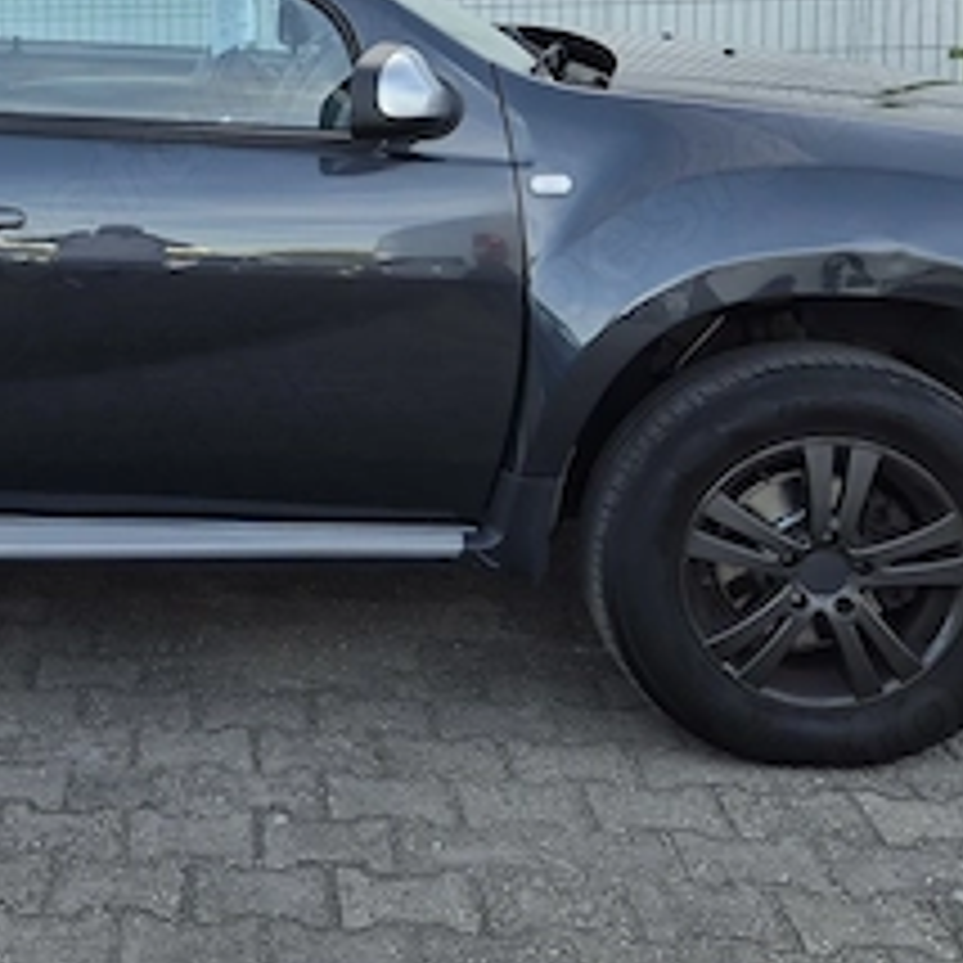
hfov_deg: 28.0
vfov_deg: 29.3
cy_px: 171
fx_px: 1794
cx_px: -27
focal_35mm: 57
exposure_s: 1/359
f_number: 1.8
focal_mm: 5.4
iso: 40
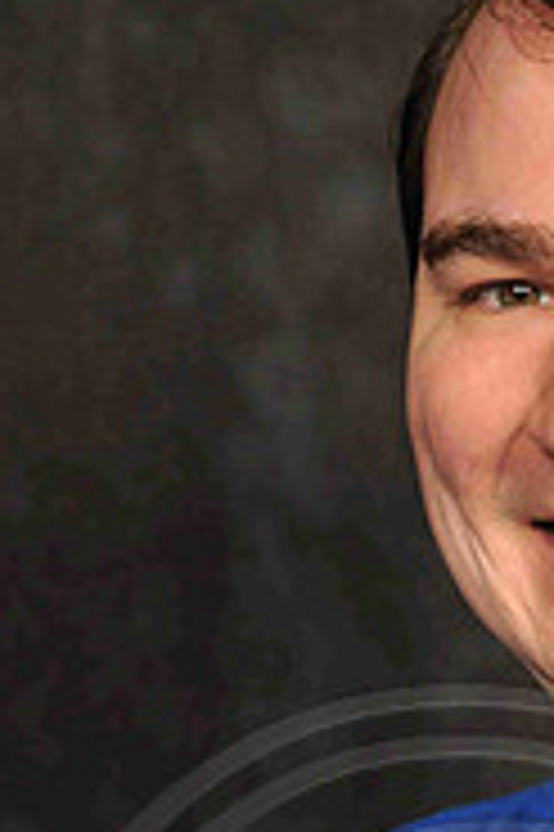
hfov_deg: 3.0
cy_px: 540
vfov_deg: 4.5
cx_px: 655
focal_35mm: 455
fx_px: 10527
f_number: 5.6
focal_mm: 125
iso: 200
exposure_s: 1/125
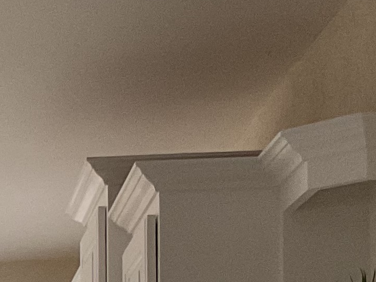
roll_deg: +2.1
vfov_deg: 8.7
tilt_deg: -0.8
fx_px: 1771
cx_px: -220
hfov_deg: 11.5
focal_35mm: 163
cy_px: 550
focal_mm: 3
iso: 125
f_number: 1.8
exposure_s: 1/50
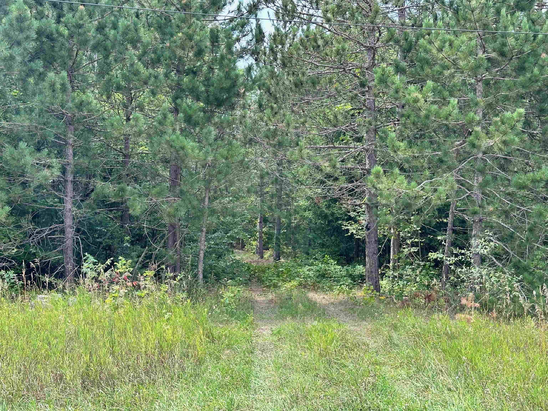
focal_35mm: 48
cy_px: 206
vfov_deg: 30.3
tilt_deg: +1.9
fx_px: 760
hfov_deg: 39.7
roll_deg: -1.1
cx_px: 274
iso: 64
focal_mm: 6.86
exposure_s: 1/659
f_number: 1.78
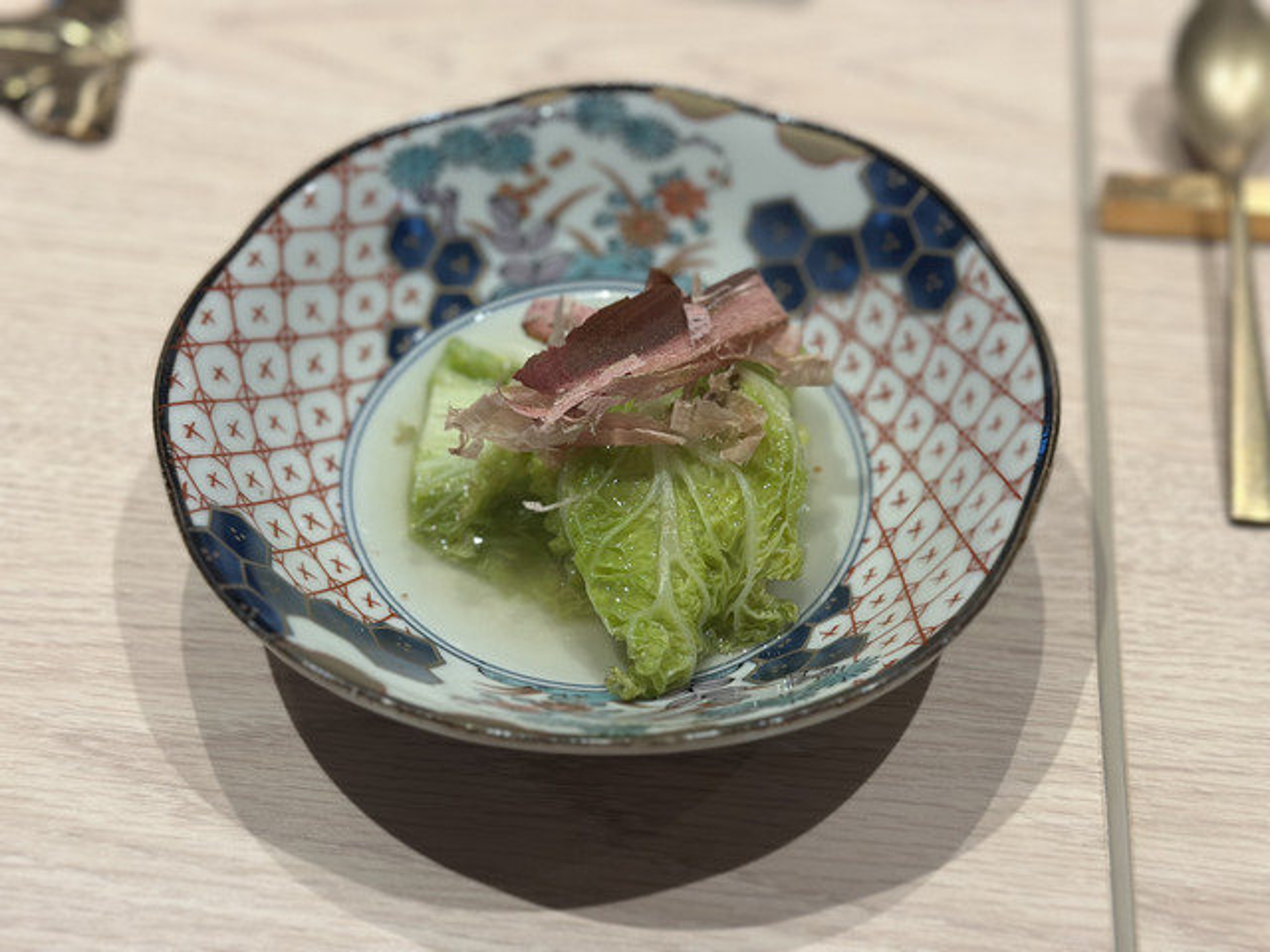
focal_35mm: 48
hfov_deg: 39.7
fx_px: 1761
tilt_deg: -49.4
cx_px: 635
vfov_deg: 30.3
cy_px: 476
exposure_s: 1/60
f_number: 1.78
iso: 160
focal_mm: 6.86
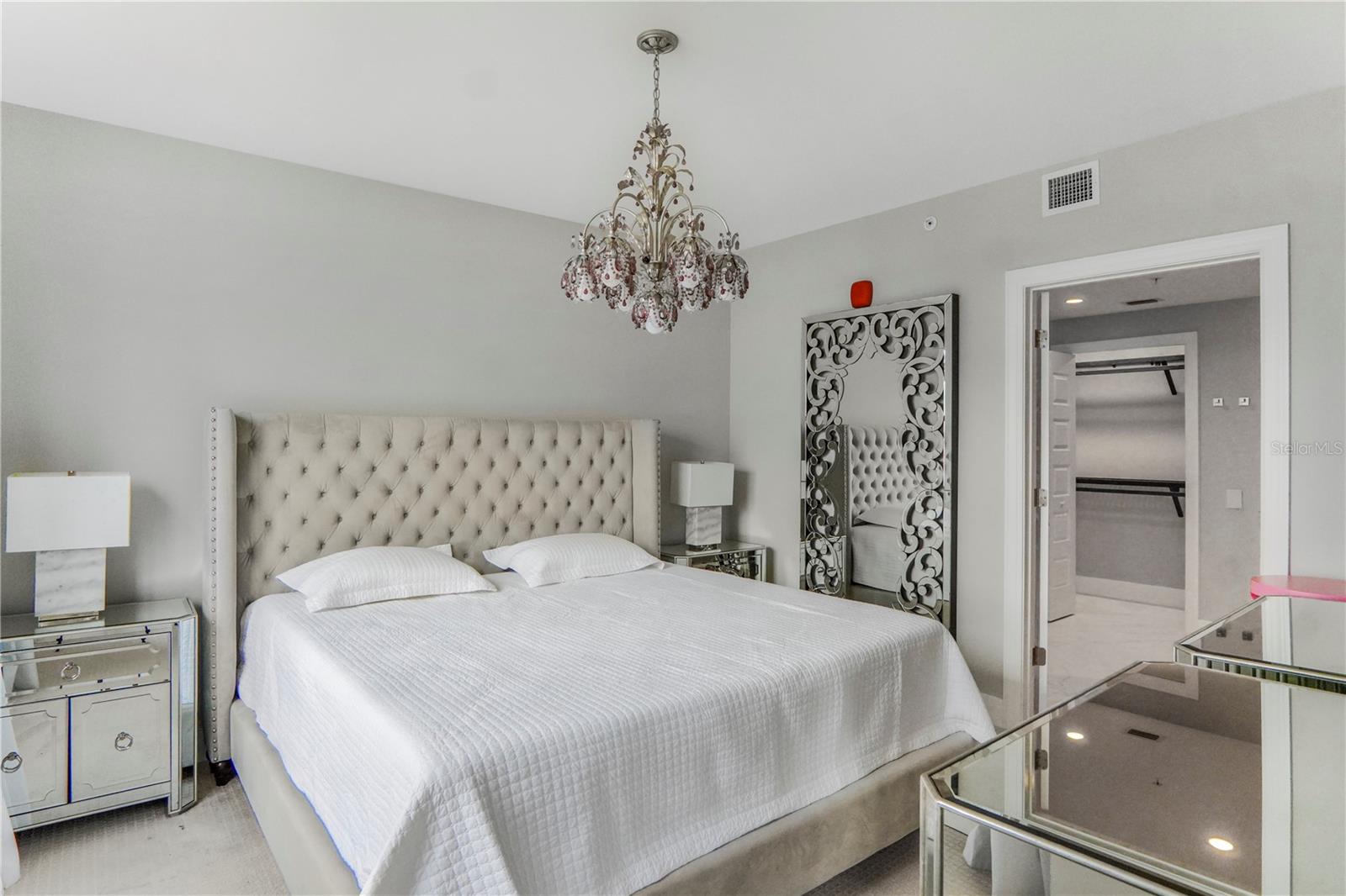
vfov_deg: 67.4
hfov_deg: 90.0
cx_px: 673
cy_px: 448
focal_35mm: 18
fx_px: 673
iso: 2000
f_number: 6.3
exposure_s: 1/320
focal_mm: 12
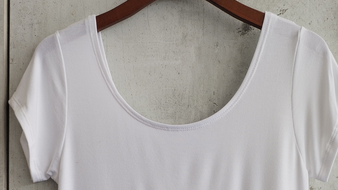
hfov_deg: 36.0
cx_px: 183
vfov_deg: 20.3
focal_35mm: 58
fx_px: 520
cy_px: 172
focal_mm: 4.75
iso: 100
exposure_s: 1/144
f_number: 1.8
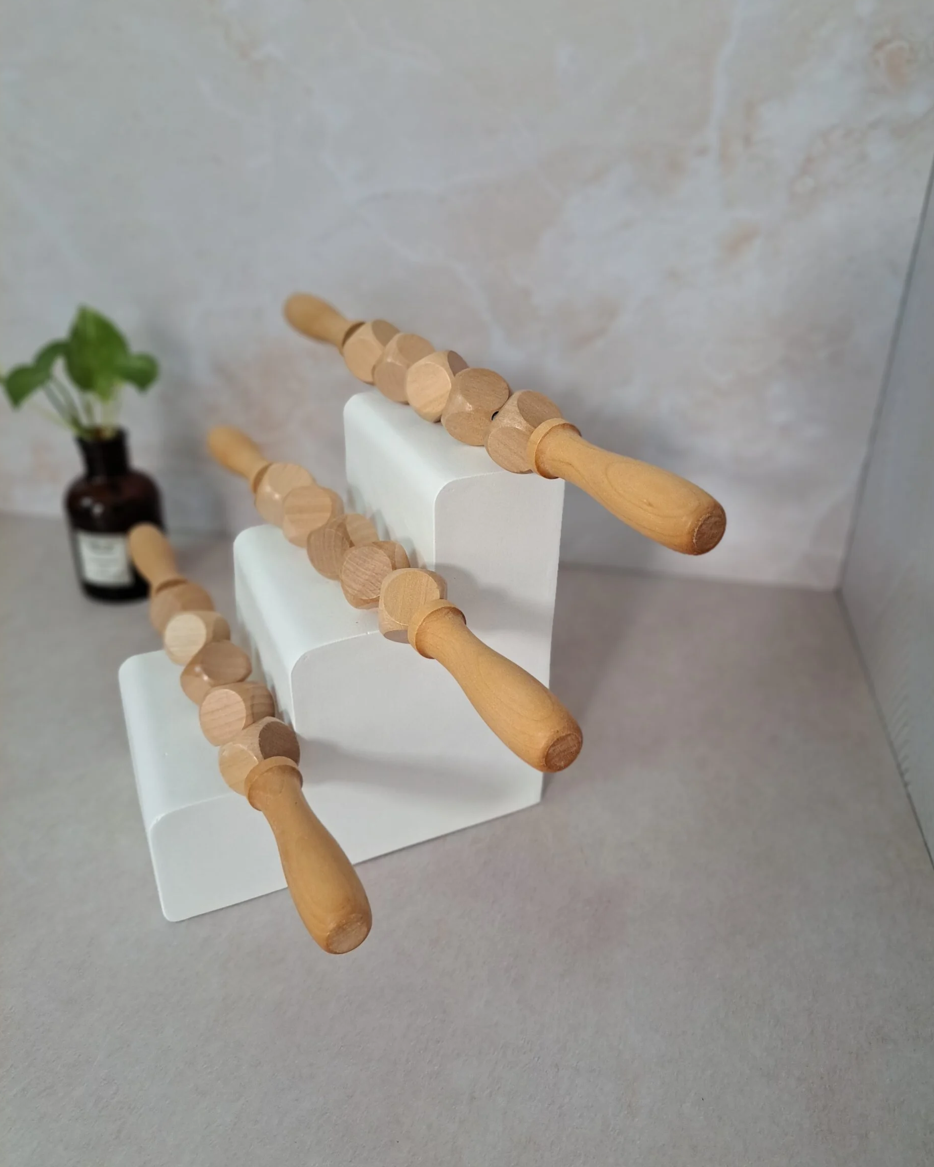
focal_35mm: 26
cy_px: 560
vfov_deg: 66.0
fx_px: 899
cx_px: 480
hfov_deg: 54.9
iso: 200
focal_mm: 5.23
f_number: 1.8
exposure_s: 1/50
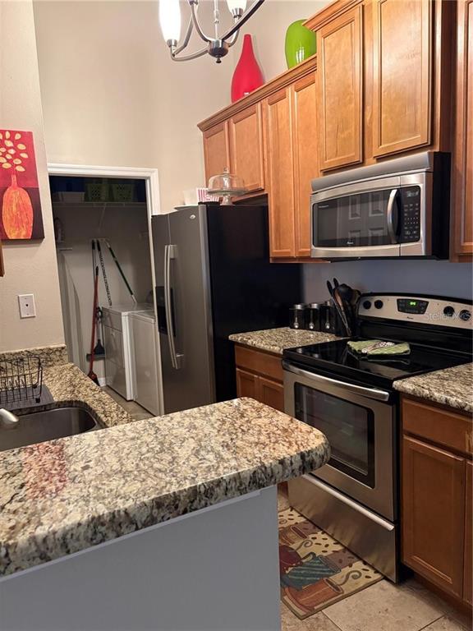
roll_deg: +2.0
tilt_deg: -6.9
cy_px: 316
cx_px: 236
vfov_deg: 67.3
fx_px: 474
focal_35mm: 26
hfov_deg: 53.1
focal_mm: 5.96
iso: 500
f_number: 1.6
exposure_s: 1/40
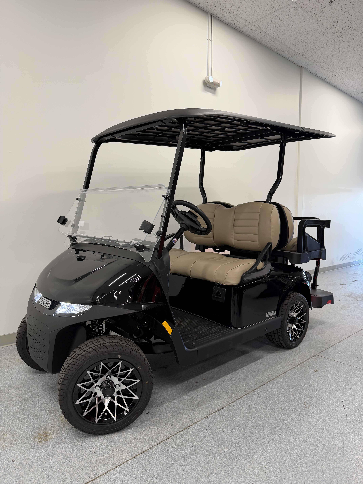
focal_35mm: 24
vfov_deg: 71.6
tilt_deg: -4.9
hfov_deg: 56.8
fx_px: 336
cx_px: 182
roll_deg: -0.7
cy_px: 242
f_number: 1.78
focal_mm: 6.76
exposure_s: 1/60
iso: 125
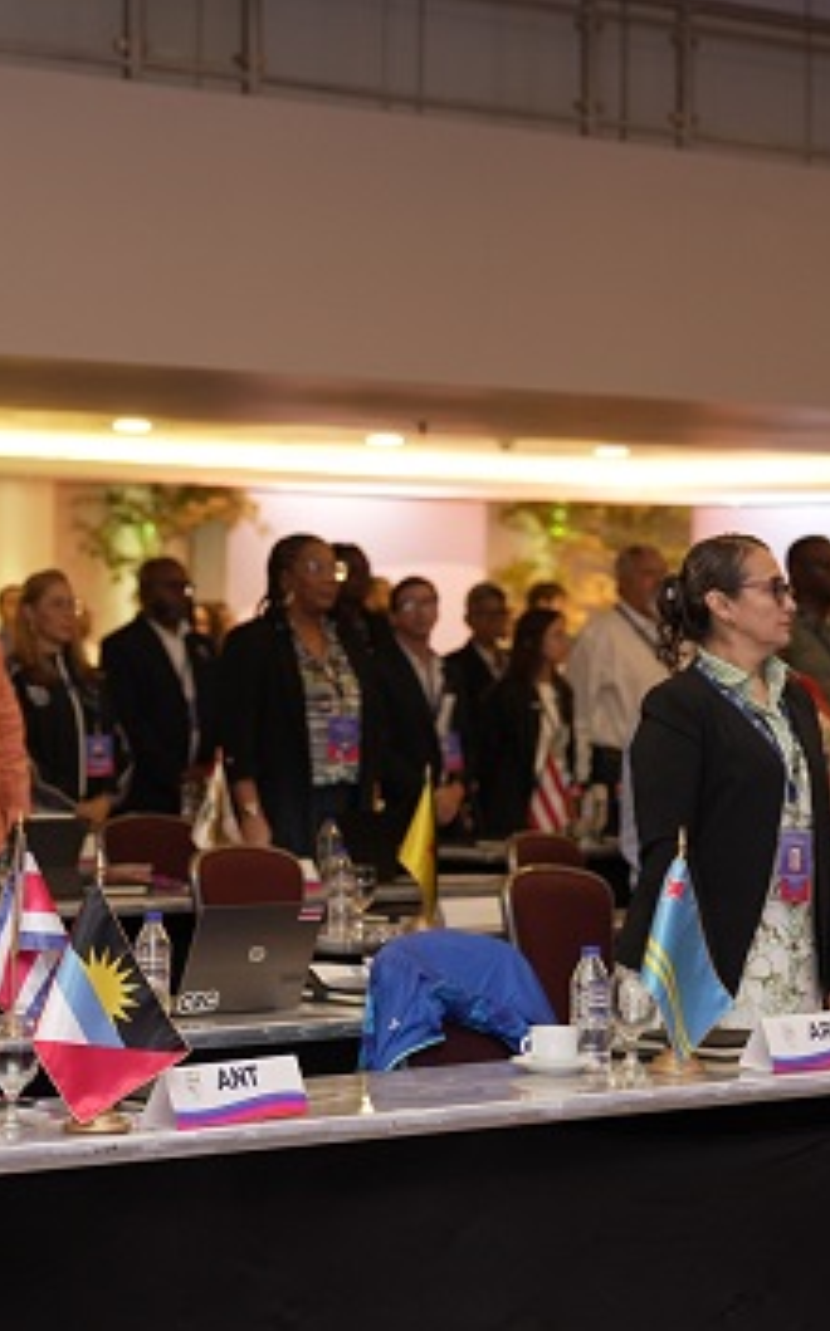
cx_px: 226
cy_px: 688
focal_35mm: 112
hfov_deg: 11.6
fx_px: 4062
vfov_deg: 18.6
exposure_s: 1/80
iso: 2000
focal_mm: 70
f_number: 4
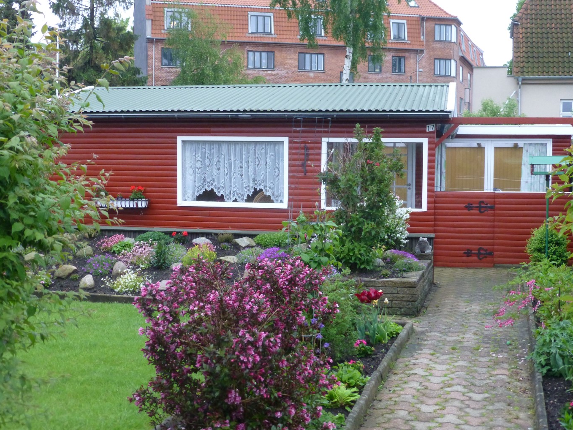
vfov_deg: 28.0
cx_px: 282
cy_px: 212
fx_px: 861
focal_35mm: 52
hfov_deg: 36.8
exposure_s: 1/60
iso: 400
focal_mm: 8.5
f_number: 4.2
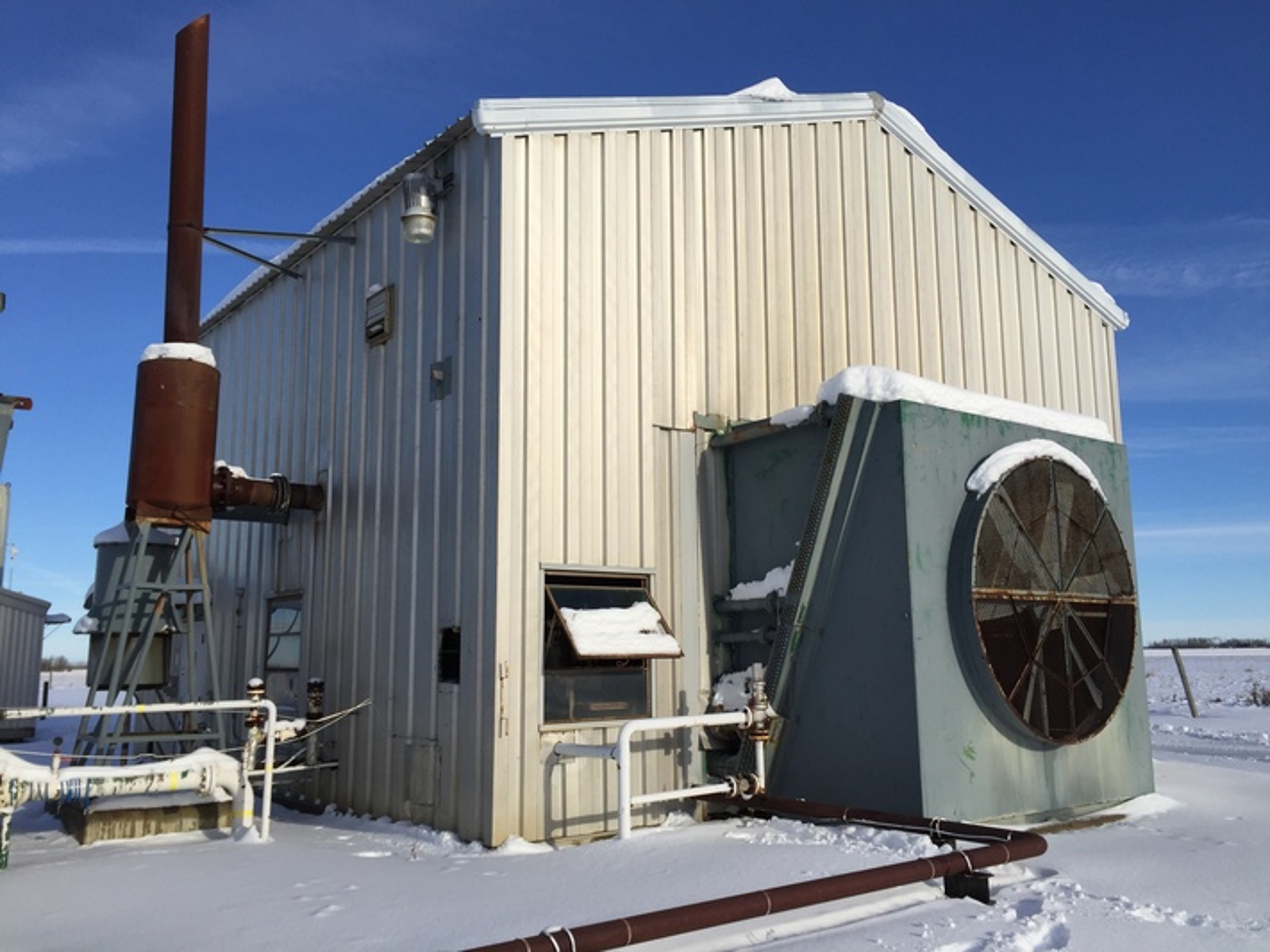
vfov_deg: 48.2
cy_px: 476
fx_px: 1064
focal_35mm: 29
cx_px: 635
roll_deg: +3.4
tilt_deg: +10.4
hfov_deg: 61.7
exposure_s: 1/3300
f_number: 2.2
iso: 32
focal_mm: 4.15
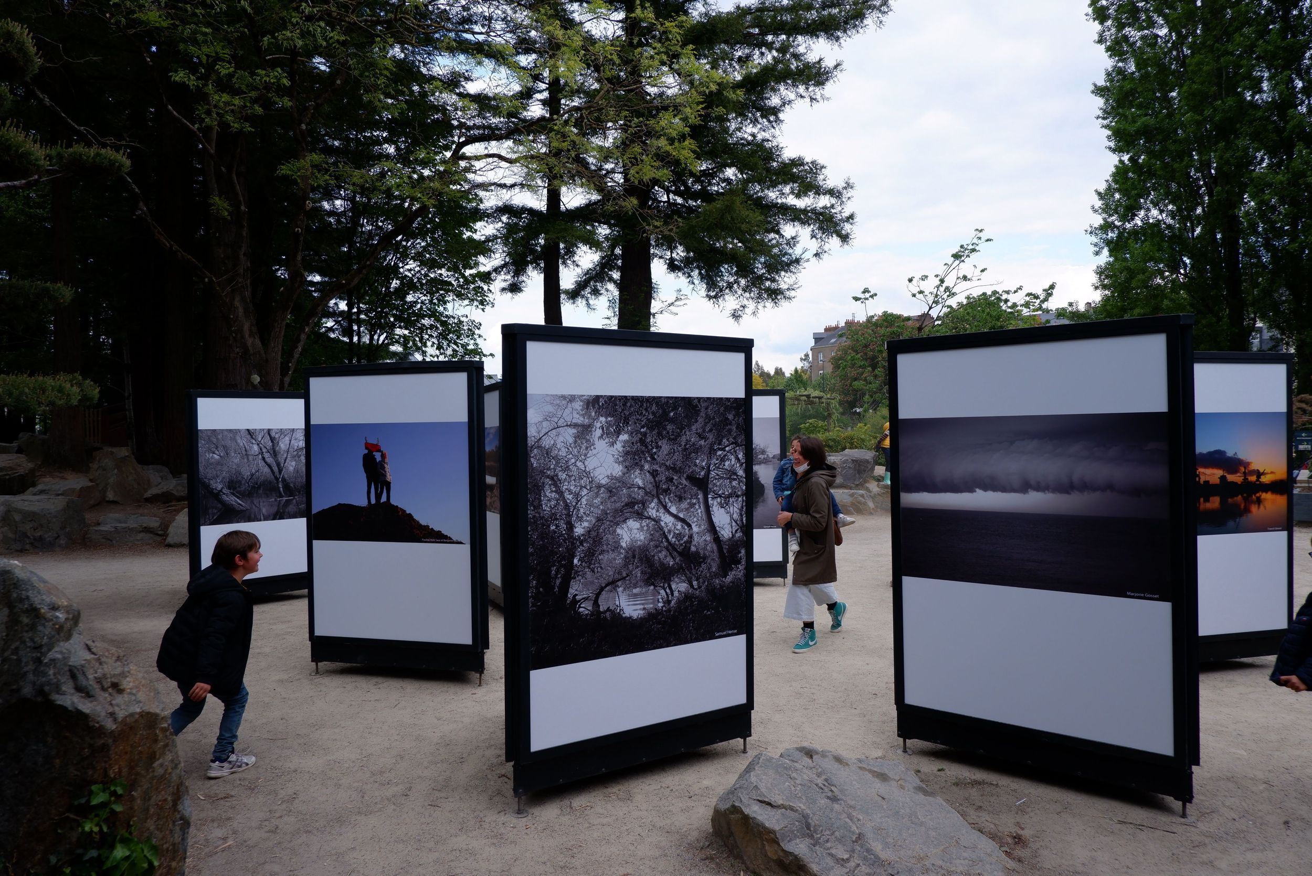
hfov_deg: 76.1
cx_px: 656
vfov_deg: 55.2
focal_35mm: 23
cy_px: 438
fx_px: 839
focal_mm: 15
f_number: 6.4
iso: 200
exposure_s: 1/320
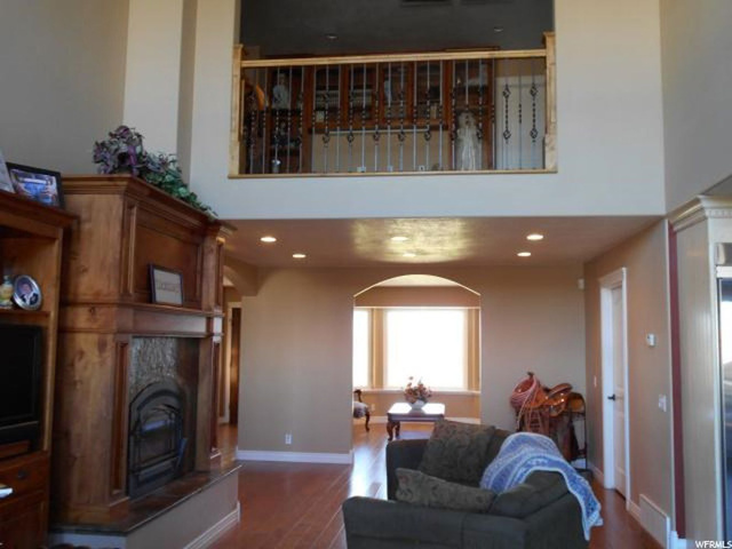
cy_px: 274
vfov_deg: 44.2
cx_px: 366
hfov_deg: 56.8
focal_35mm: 32
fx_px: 677
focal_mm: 5.8
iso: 200
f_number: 3.6
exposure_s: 1/30
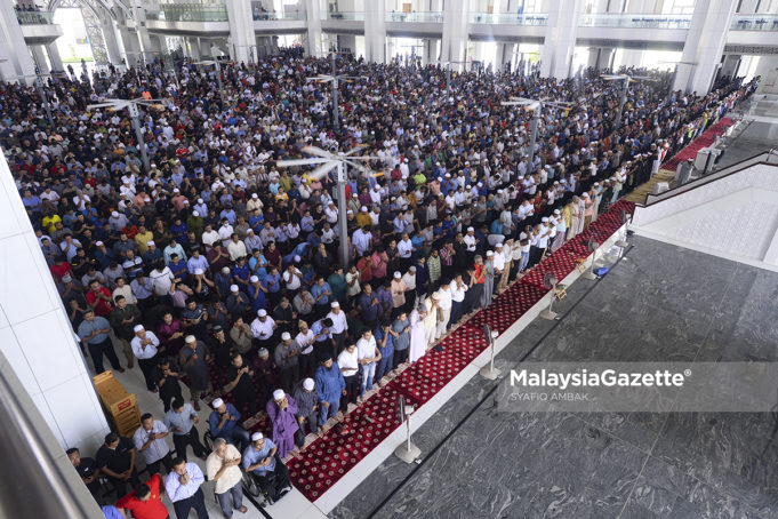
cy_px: 260
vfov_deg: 64.6
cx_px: 389
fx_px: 411
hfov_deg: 86.9
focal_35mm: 19
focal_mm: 19
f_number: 11
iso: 1600
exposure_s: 1/40
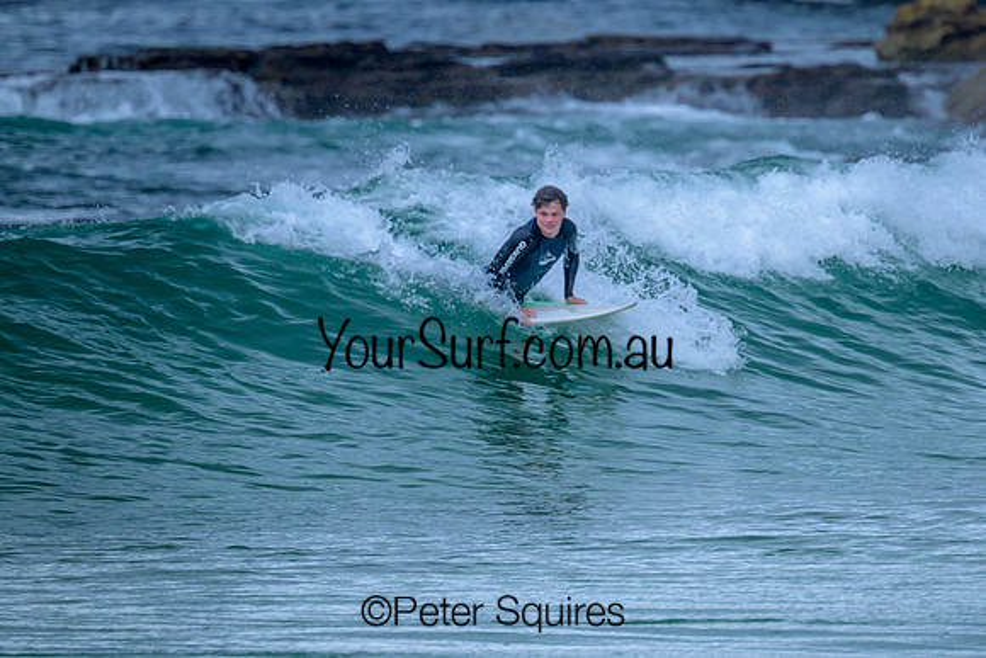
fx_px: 21024
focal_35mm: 767
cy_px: 336
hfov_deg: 2.7
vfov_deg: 1.8
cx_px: 664
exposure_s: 1/2000
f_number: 8
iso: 900
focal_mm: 560
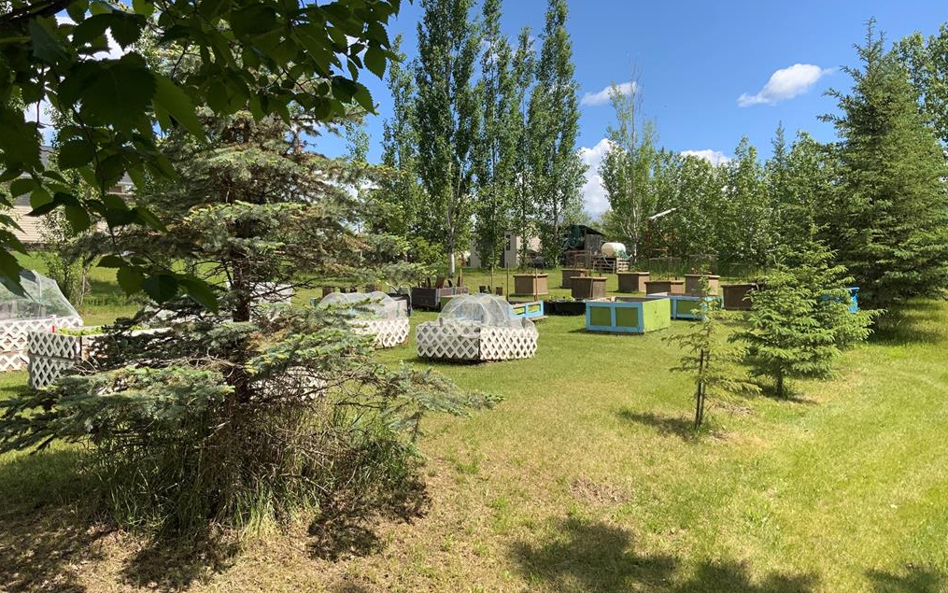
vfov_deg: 40.6
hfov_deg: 61.2
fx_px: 801
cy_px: 259
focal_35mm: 31
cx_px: 474
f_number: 1.8
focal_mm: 3
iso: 16
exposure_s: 1/1412
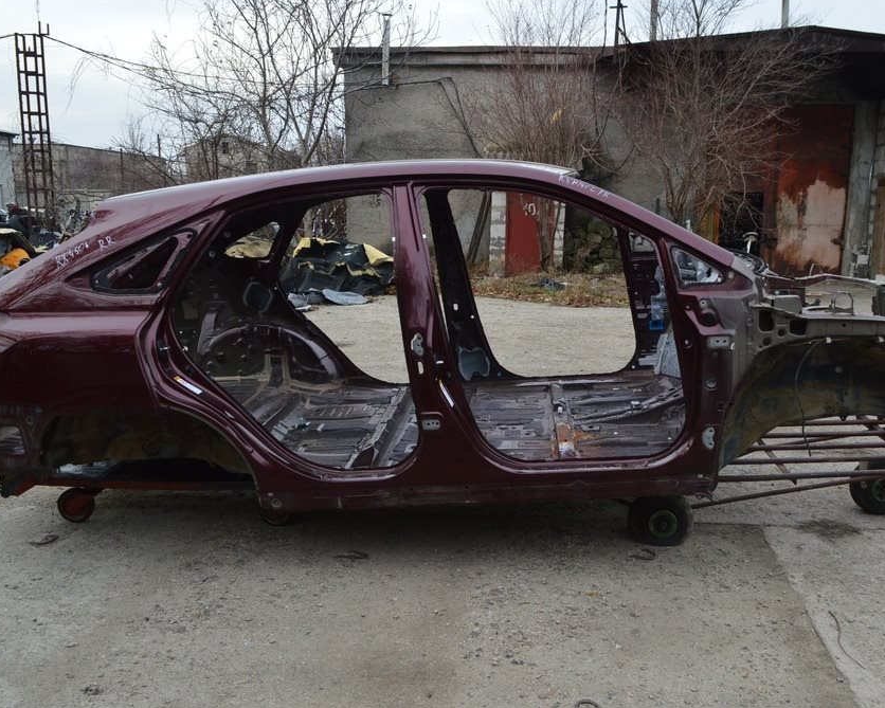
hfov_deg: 57.1
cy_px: 351
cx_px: 464
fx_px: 812
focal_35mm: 31
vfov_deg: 47.1
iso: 400
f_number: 9
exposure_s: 1/160
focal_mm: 18
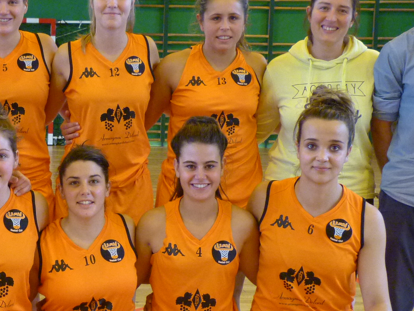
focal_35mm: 91
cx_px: 31
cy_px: 217
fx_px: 1088
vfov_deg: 16.2
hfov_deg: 21.0
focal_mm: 6.7
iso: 250
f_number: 3.1
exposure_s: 1/60
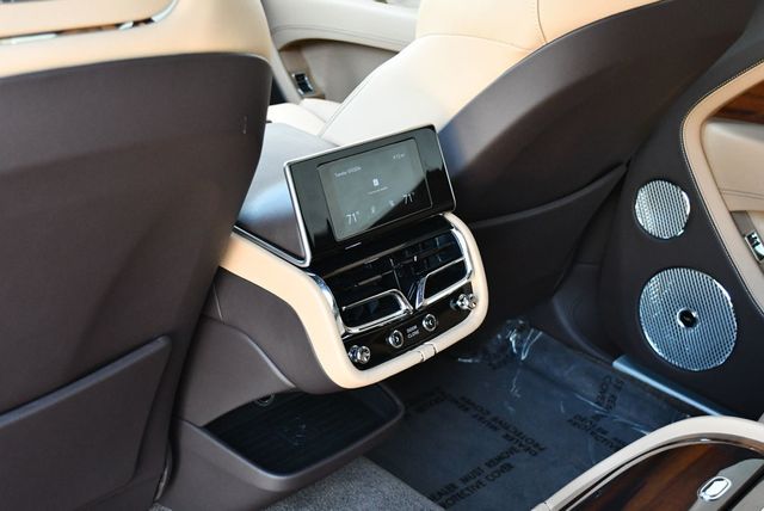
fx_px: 1020
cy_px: 256
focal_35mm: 48
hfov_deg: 41.1
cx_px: 382
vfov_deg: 28.1
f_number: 4
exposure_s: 1/125
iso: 2000
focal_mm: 24
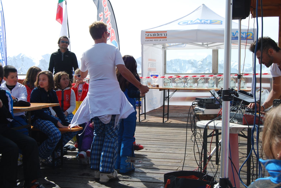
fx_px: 406
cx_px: 140
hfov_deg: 38.2
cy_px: 96
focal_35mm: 52
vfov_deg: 26.0
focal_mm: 34
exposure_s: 1/200
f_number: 7.1
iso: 100
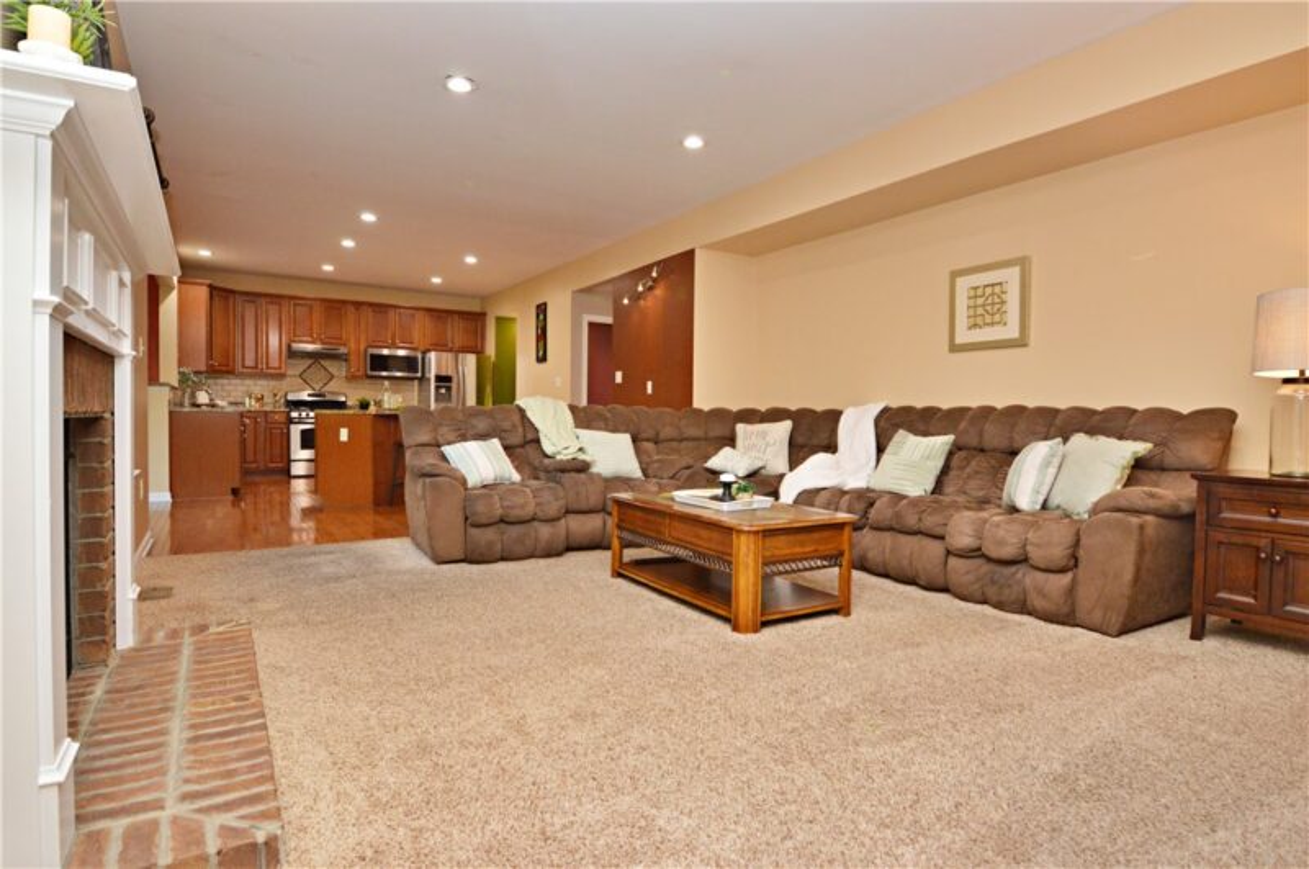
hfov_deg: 90.1
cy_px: 434
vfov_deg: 67.2
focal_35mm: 18
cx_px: 654
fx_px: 654
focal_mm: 12
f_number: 4.5
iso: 900
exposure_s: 1/60
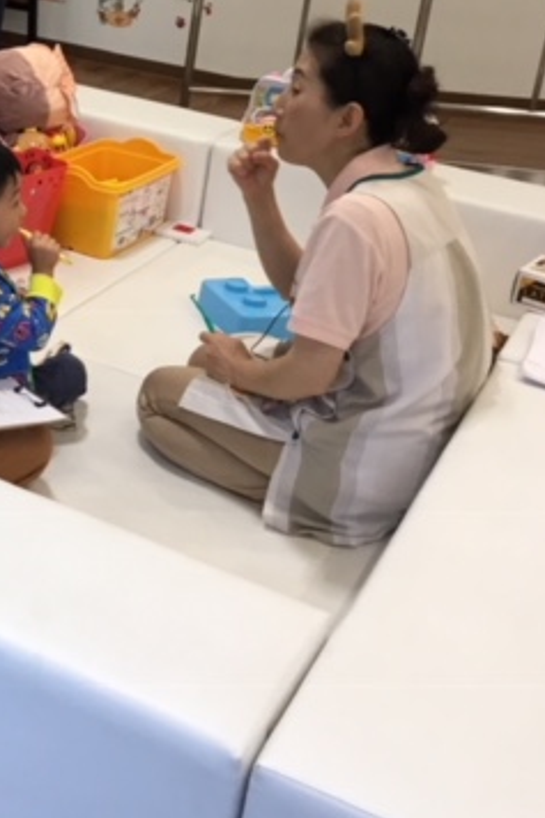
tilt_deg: -18.5
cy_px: 211
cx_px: 23
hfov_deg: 22.6
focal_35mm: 58
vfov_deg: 33.8
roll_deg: -5.7
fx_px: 1318
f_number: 2.4
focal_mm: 3.3
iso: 32
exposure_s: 1/30
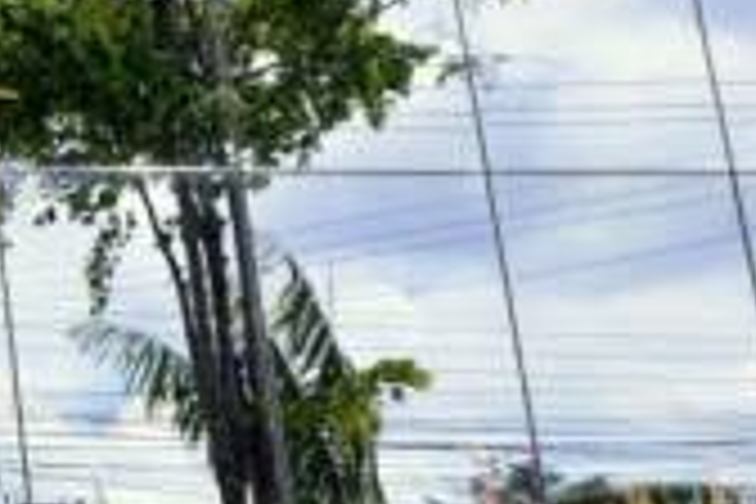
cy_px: -14
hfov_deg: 13.8
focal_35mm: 114
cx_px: -954
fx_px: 2394
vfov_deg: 11.9
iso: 500
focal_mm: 24
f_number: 10
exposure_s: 1/400
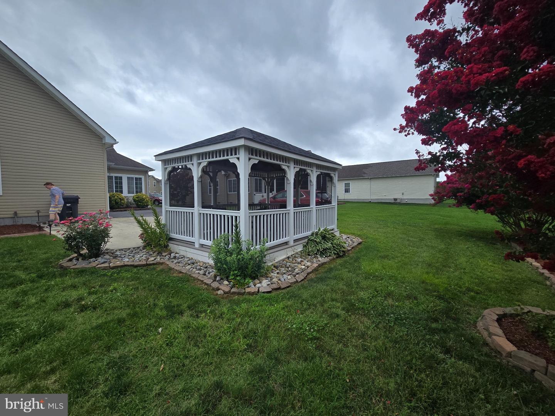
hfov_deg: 106.2
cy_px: 208
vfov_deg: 89.9
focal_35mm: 13
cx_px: 278
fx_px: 208
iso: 50
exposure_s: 1/892
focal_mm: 2.2
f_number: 2.2
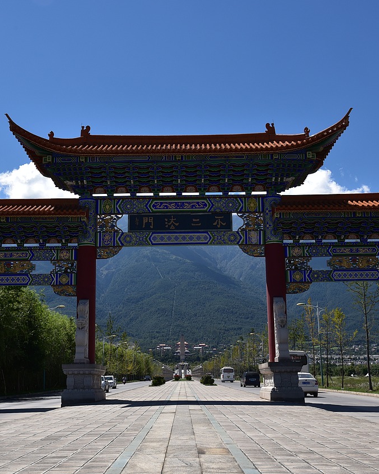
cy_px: 237
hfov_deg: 30.2
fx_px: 701
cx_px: 170
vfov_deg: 37.3
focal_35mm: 50
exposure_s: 1/500
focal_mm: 35
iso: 320
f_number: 11
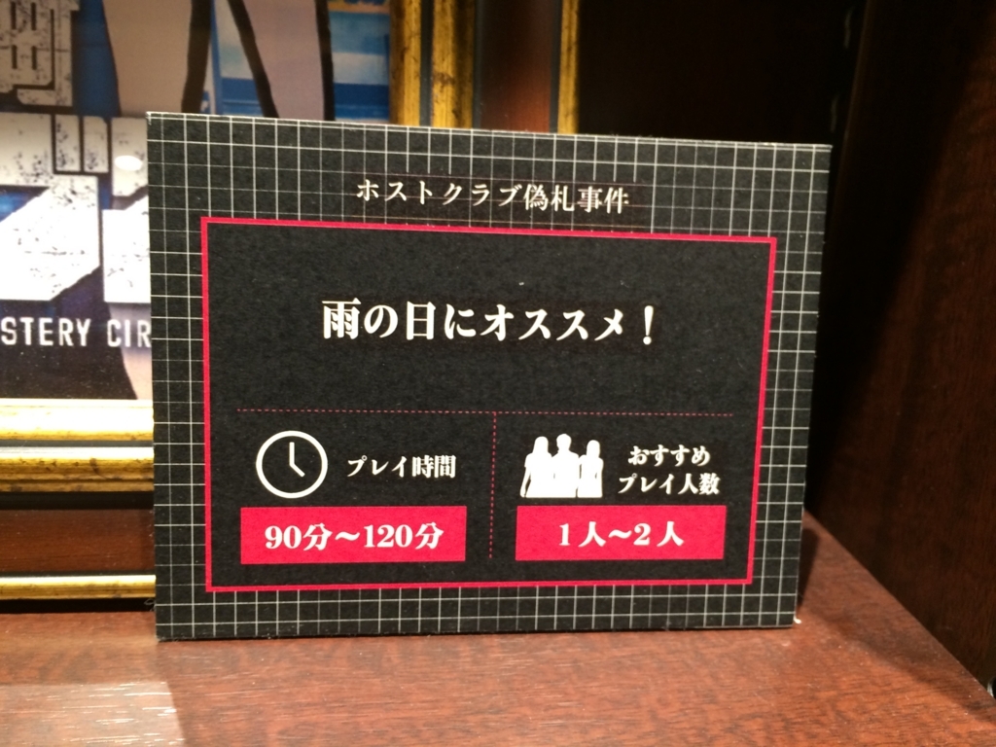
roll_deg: -2.6
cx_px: 498
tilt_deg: -17.1
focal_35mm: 29
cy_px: 374
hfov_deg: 61.7
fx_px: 834
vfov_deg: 48.2
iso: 100
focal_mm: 4.15
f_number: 2.2
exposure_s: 1/30
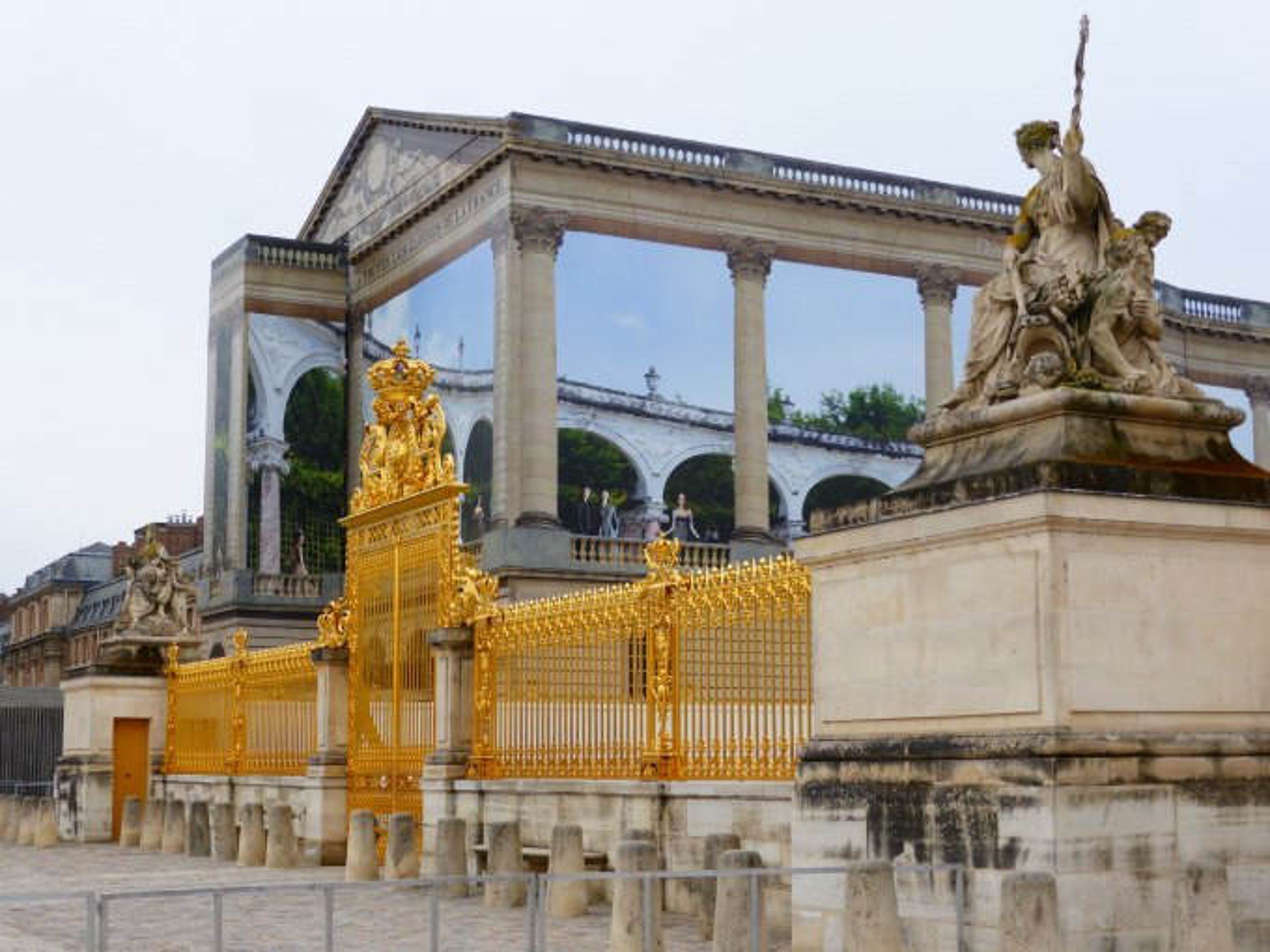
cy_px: 476
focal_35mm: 54
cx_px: 635
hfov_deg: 35.5
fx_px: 1981
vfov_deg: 27.0
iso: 100
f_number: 4.6
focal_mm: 9.7
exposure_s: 1/200
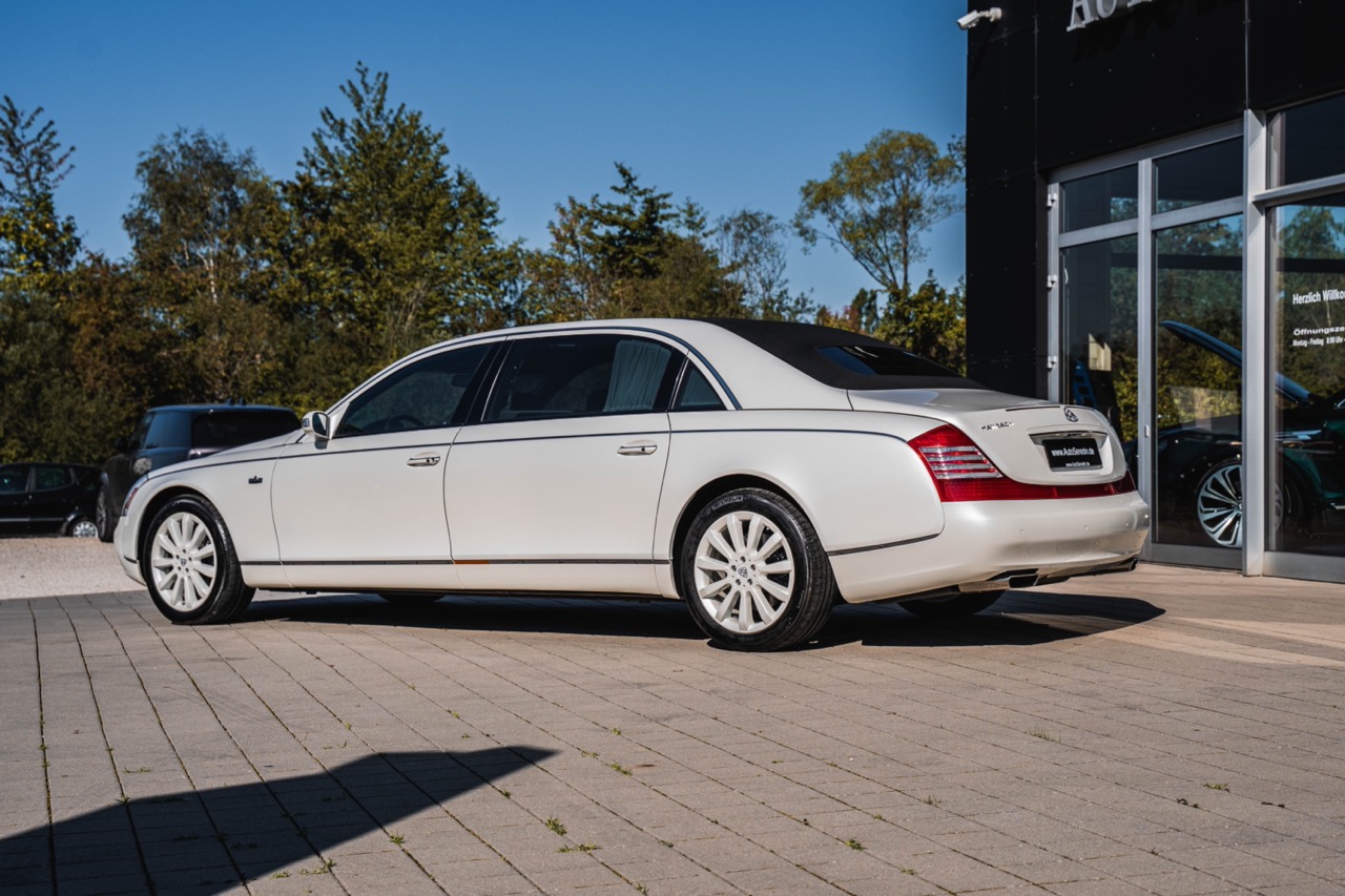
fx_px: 1868
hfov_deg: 39.6
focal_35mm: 50
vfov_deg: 27.0
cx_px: 672
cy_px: 448
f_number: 5
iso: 500
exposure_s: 1/1250
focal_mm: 50
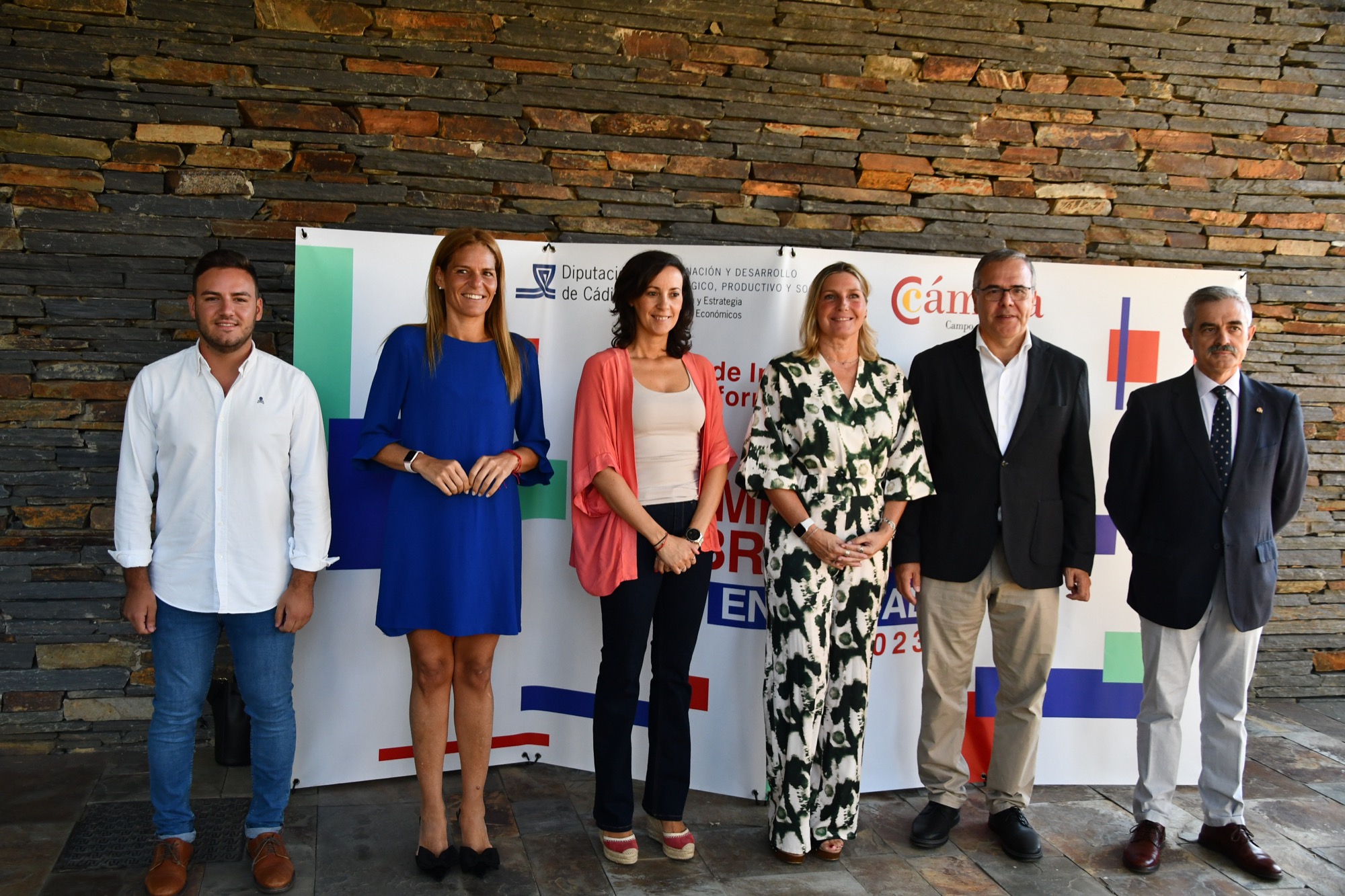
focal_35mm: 36
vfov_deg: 36.9
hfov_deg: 53.1
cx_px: 672
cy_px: 448
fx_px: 1345
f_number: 3.8
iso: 800
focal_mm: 24
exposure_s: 1/250
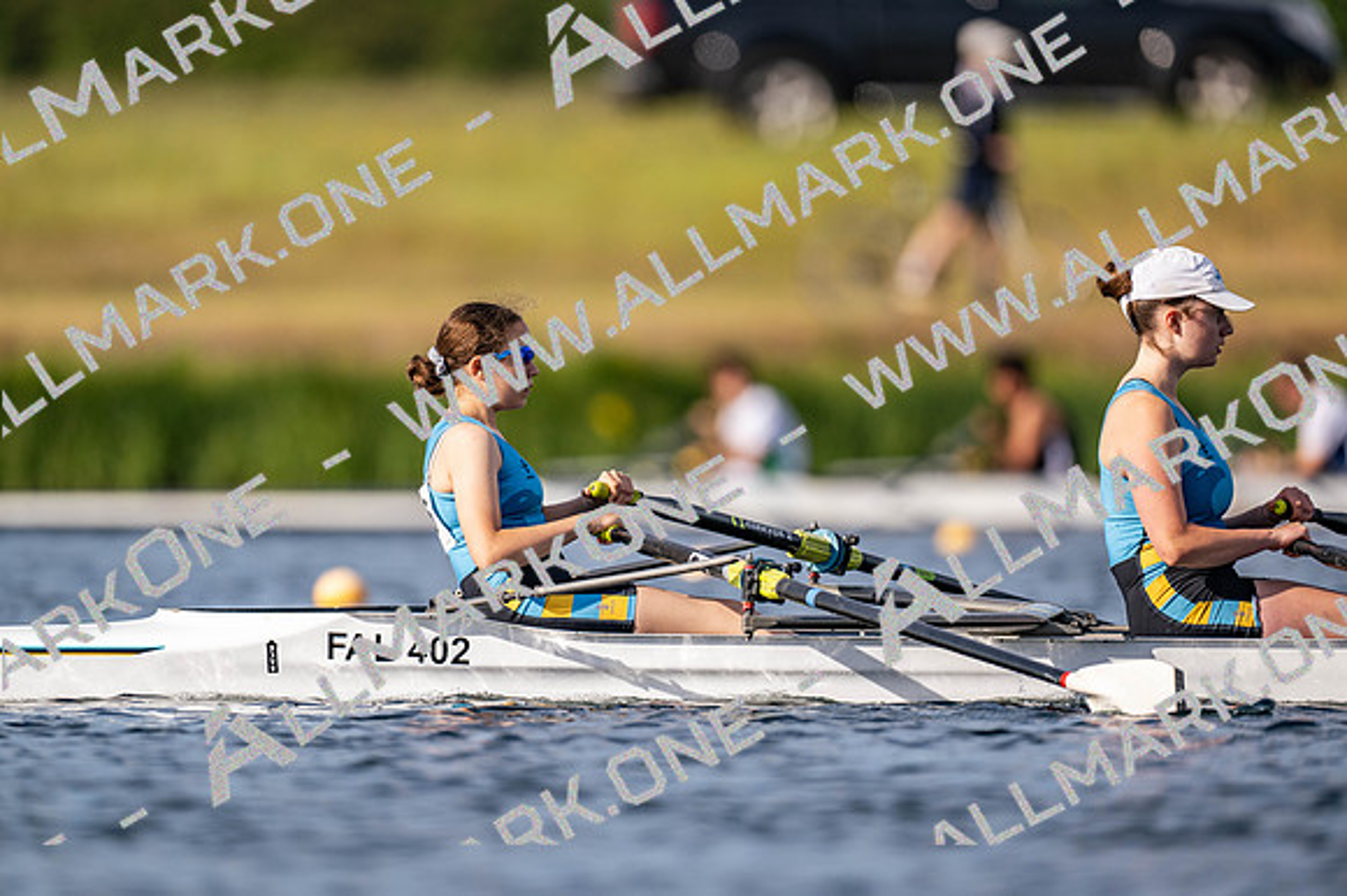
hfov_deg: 3.4
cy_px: 448
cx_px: 674
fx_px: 22441
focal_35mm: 600
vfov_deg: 2.3
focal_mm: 600
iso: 200
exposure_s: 1/2500
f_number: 4
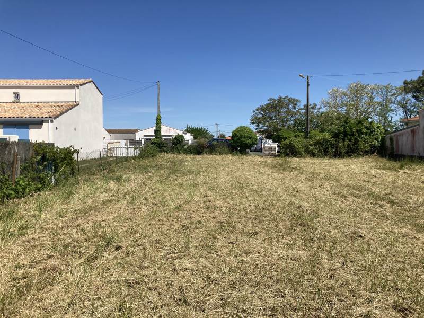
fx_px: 343
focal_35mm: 28
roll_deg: -1.1
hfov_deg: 63.4
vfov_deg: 49.7
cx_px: 212
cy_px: 159
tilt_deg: -0.6
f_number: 1.8
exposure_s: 1/3205
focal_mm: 3.99
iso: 25
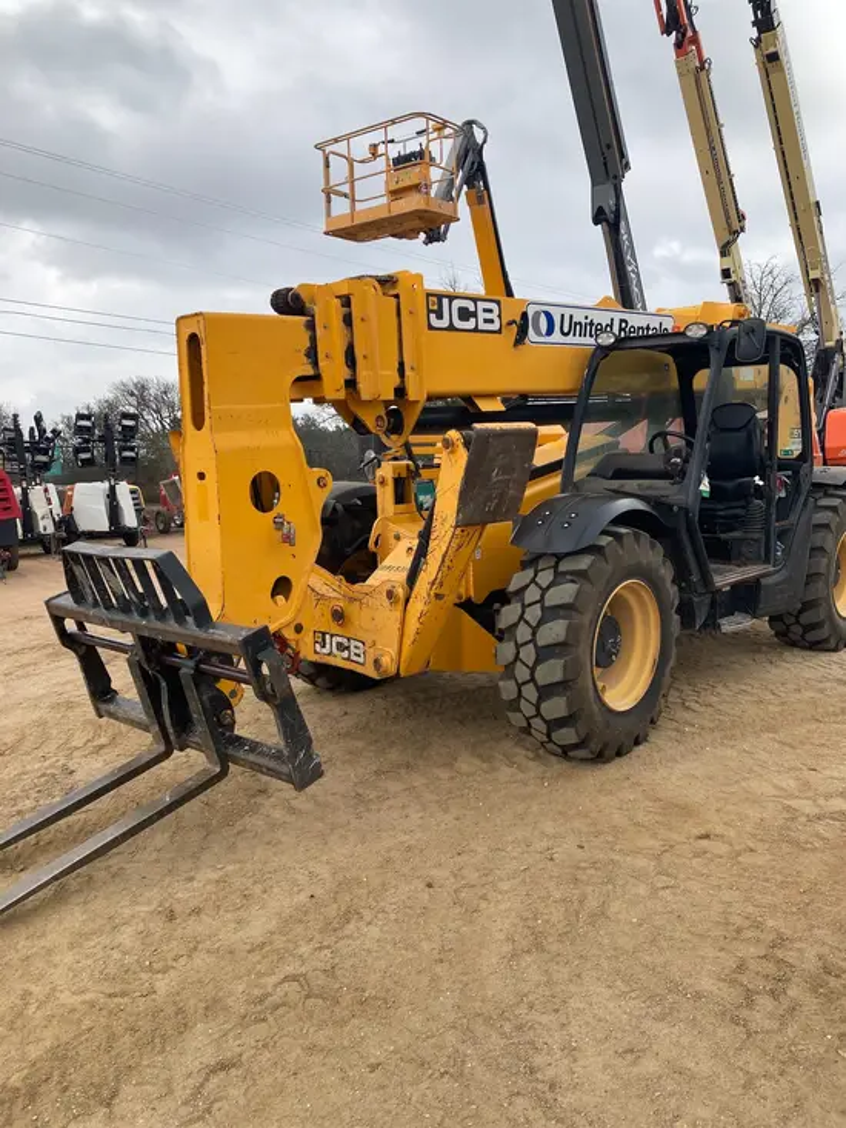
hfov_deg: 49.8
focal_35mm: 28
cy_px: 564
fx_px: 912
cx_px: 423
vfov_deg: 63.4
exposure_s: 1/631
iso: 20
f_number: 1.8
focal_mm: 3.99
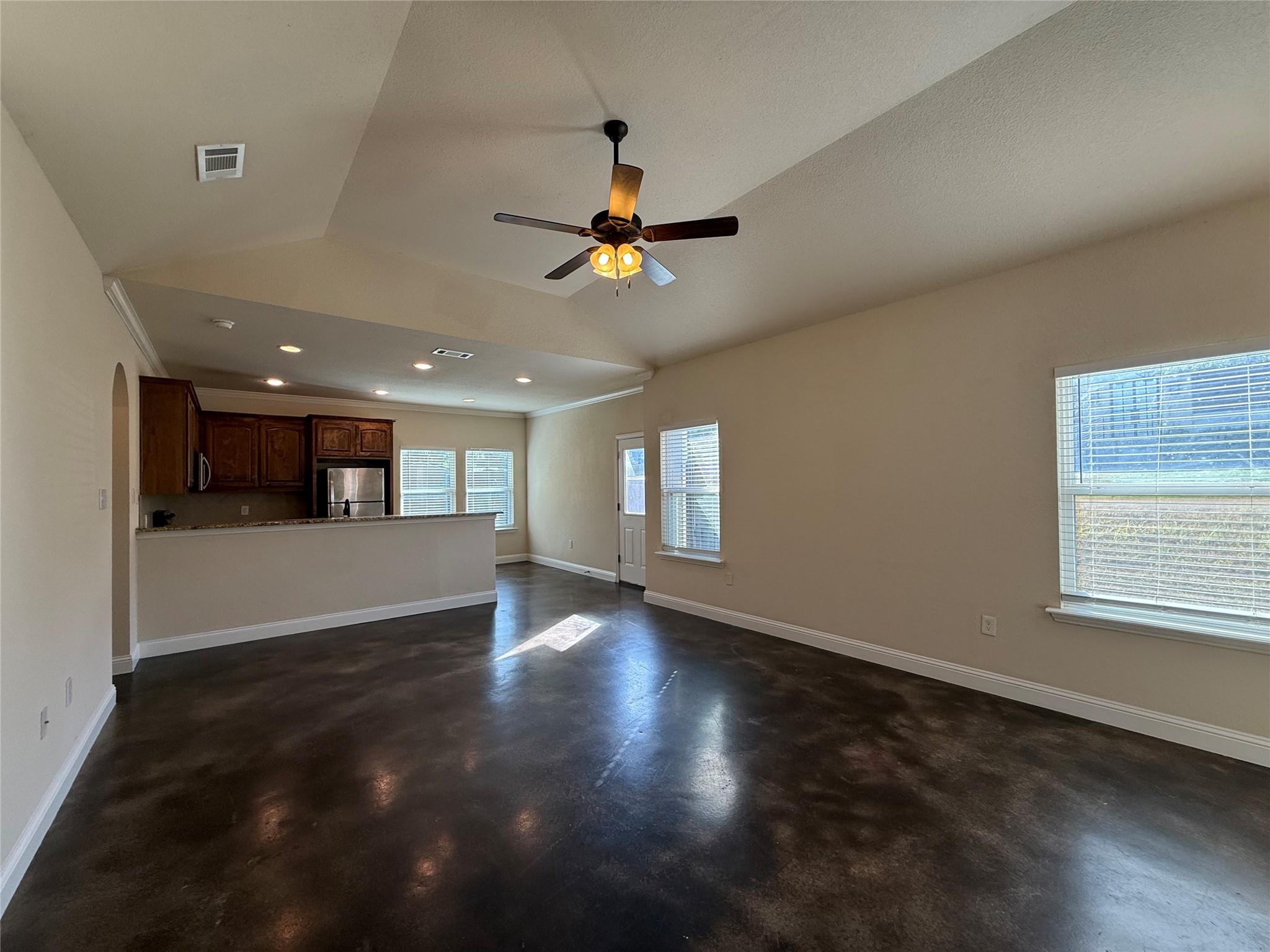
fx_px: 514
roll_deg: +0.1
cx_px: 635
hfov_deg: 102.1
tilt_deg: +1.6
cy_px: 476
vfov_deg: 85.7
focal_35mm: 14
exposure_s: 1/120
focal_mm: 2.22
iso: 80
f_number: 2.2
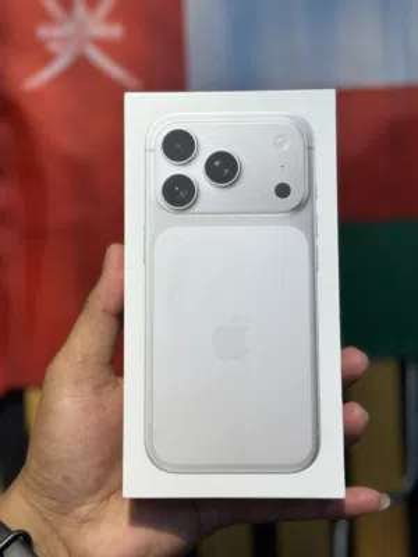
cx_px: 209
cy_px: 278
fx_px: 773
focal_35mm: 48
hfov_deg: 30.3
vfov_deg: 39.7
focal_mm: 6.86
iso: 80
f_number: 1.78
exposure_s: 1/524
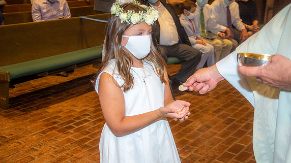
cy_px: 91
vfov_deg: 23.4
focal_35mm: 51
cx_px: 146
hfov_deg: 40.6
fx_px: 393
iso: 1600
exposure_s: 1/200
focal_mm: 48
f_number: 5.6
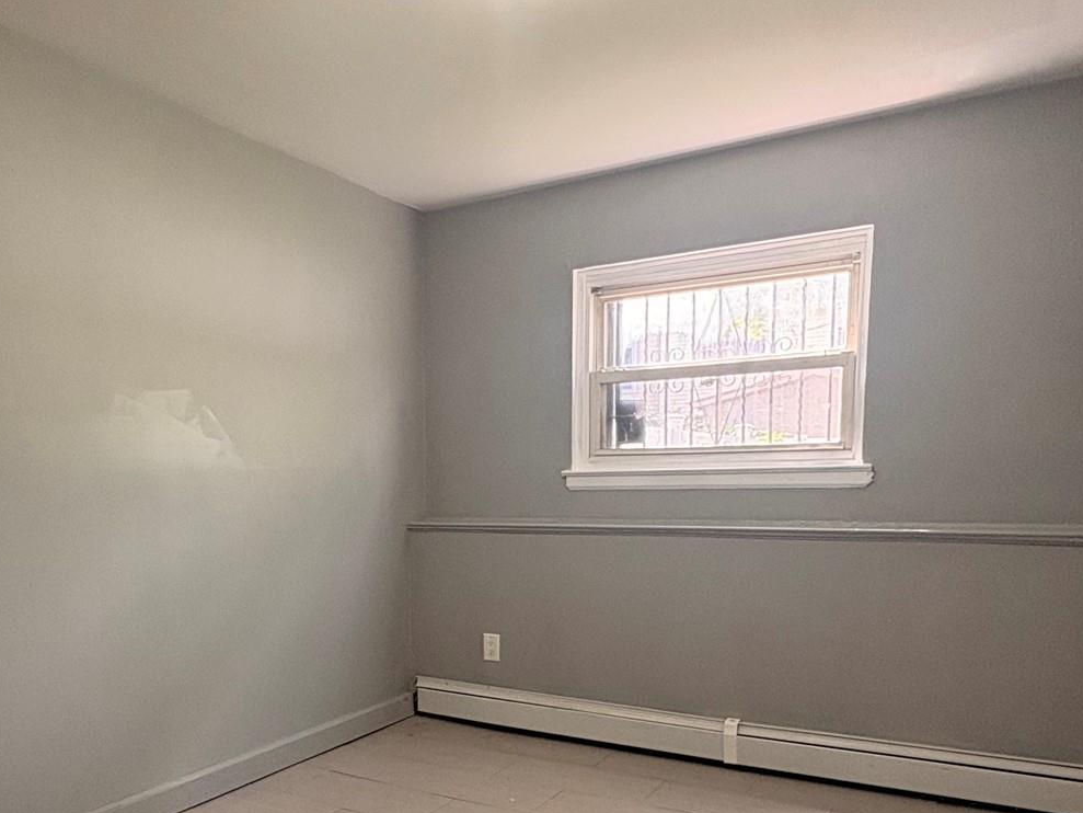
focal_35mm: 29
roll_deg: +1.7
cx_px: 422
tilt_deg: -5.6
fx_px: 907
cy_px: 589
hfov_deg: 61.0
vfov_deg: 46.8
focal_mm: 2.22
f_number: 2.2
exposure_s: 1/60
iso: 250
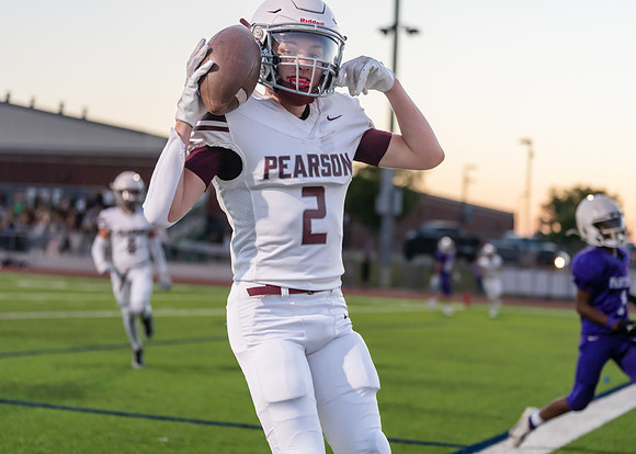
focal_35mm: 77
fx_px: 1393
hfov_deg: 25.7
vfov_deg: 18.5
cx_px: 318
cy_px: 227
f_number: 2.8
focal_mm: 70
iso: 2000
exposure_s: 1/1250
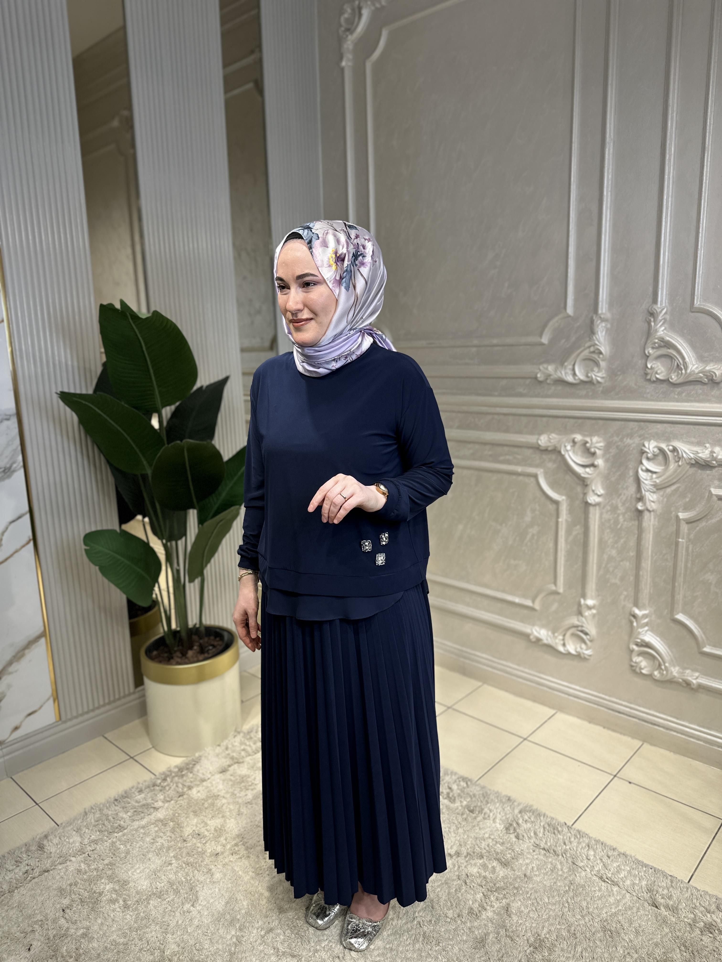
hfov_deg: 56.8
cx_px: 361
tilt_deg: -10.7
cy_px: 481
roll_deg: +1.0
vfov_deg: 71.6
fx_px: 667
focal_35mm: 24
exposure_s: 1/428
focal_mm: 6.86
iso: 80
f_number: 1.78
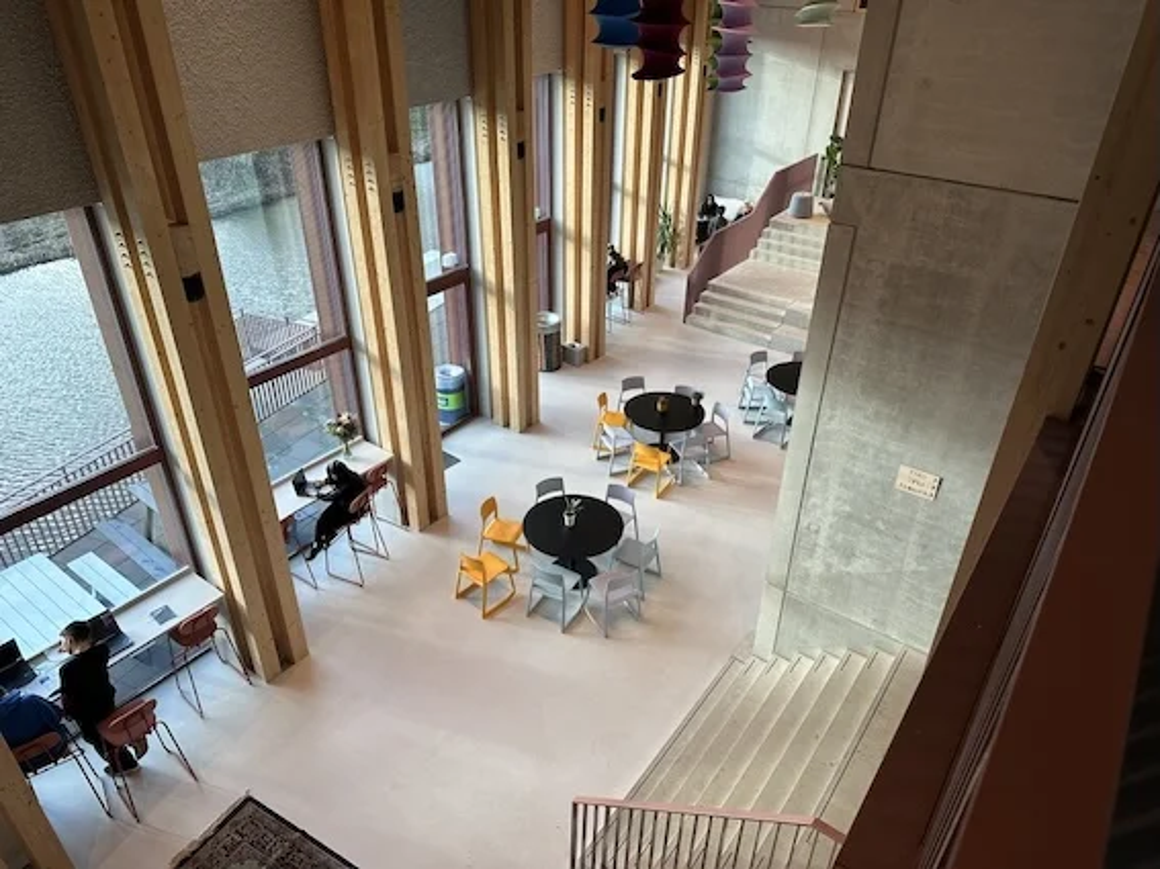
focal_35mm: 24
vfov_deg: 56.8
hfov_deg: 71.6
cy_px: 434
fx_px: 804
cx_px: 580
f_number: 1.78
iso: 64
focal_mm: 6.86
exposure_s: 1/213
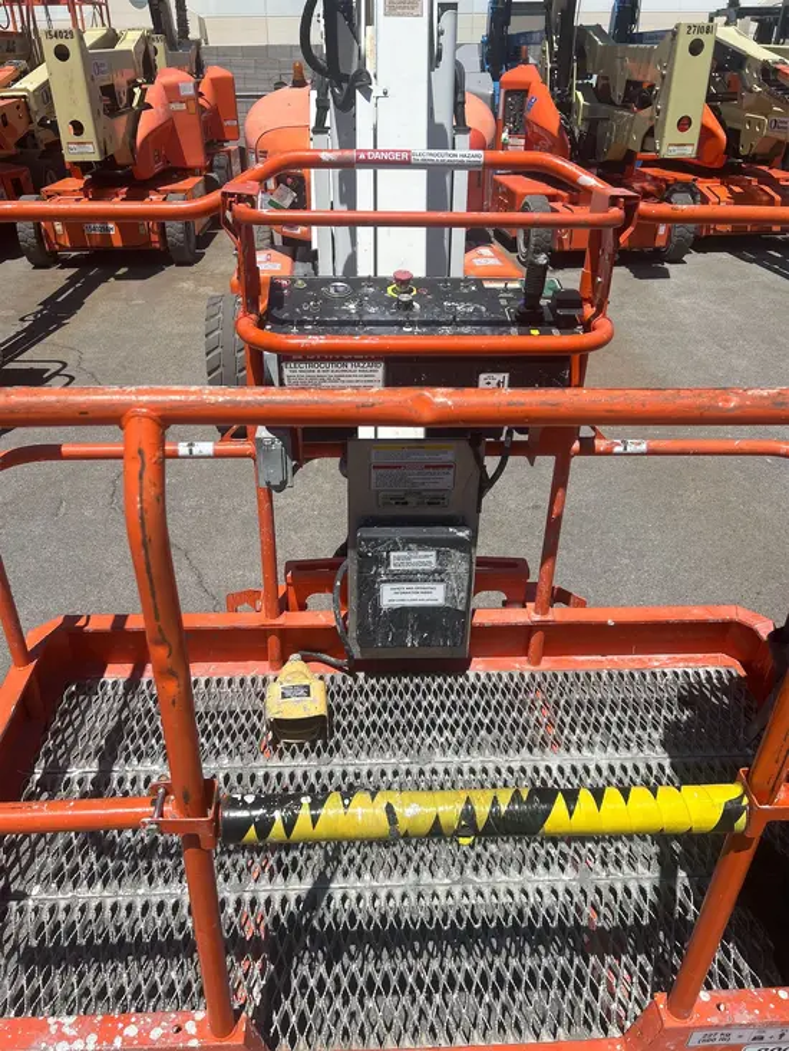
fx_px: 790
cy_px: 526
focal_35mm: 26
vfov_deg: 67.3
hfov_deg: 53.1
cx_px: 394
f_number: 1.5
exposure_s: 1/5587
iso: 50
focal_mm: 5.7
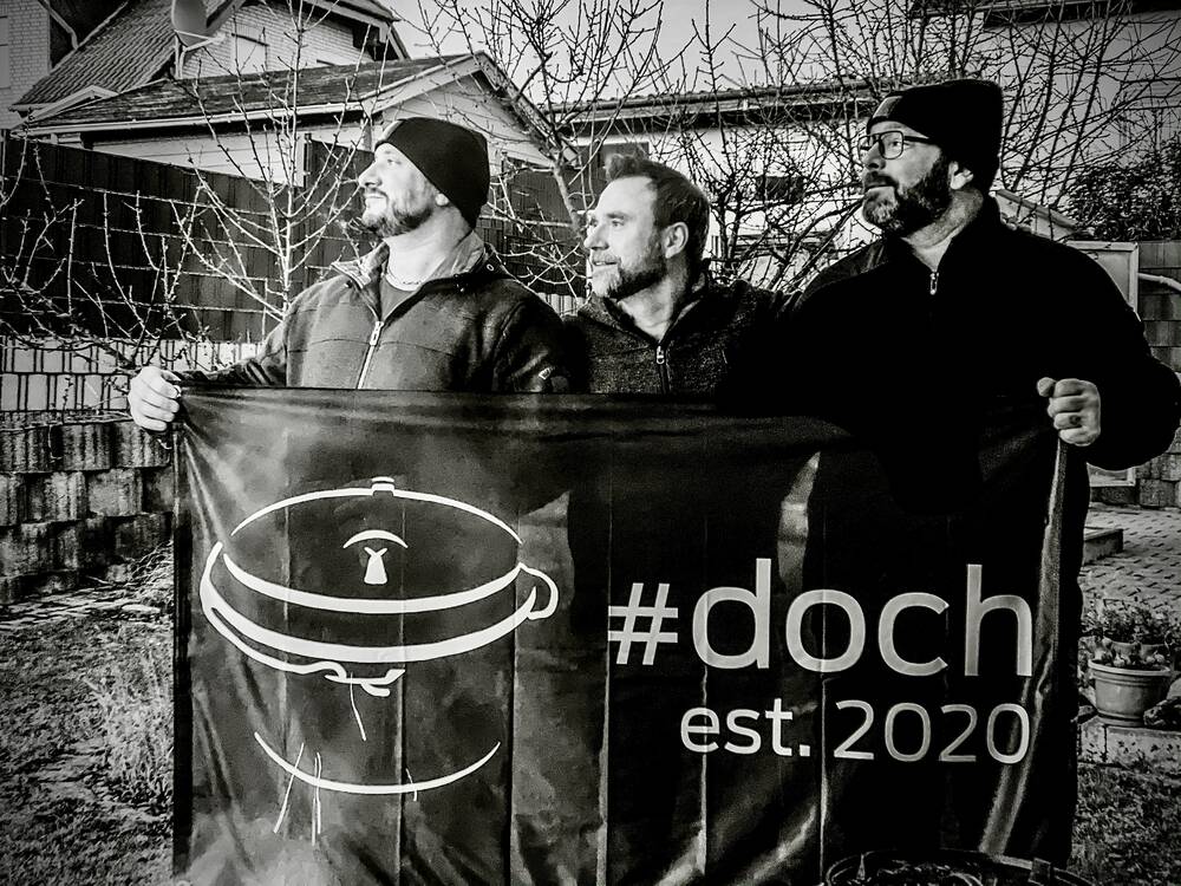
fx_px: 1774
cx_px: 590
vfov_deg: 28.0
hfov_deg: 36.8
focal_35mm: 52
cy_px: 443
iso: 500
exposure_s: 1/17
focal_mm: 6
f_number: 2
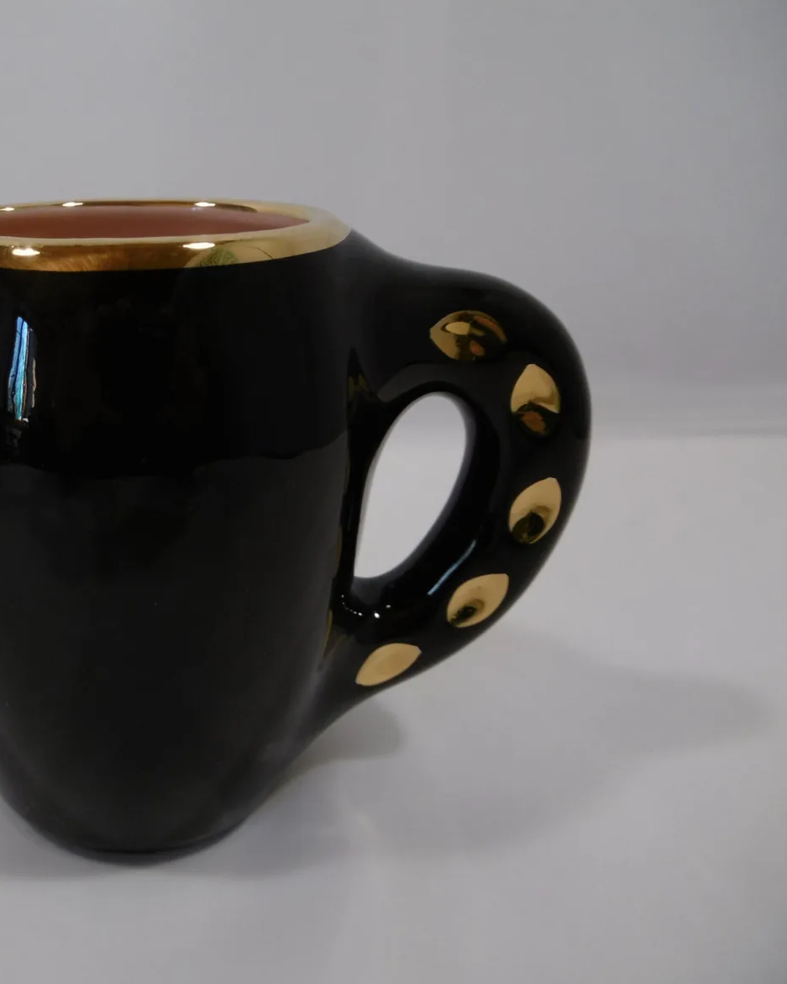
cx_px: 123
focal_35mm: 32
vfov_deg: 55.7
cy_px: 485
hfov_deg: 43.0
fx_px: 932
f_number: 3.1
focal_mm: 4.3
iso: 100
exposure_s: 1/40
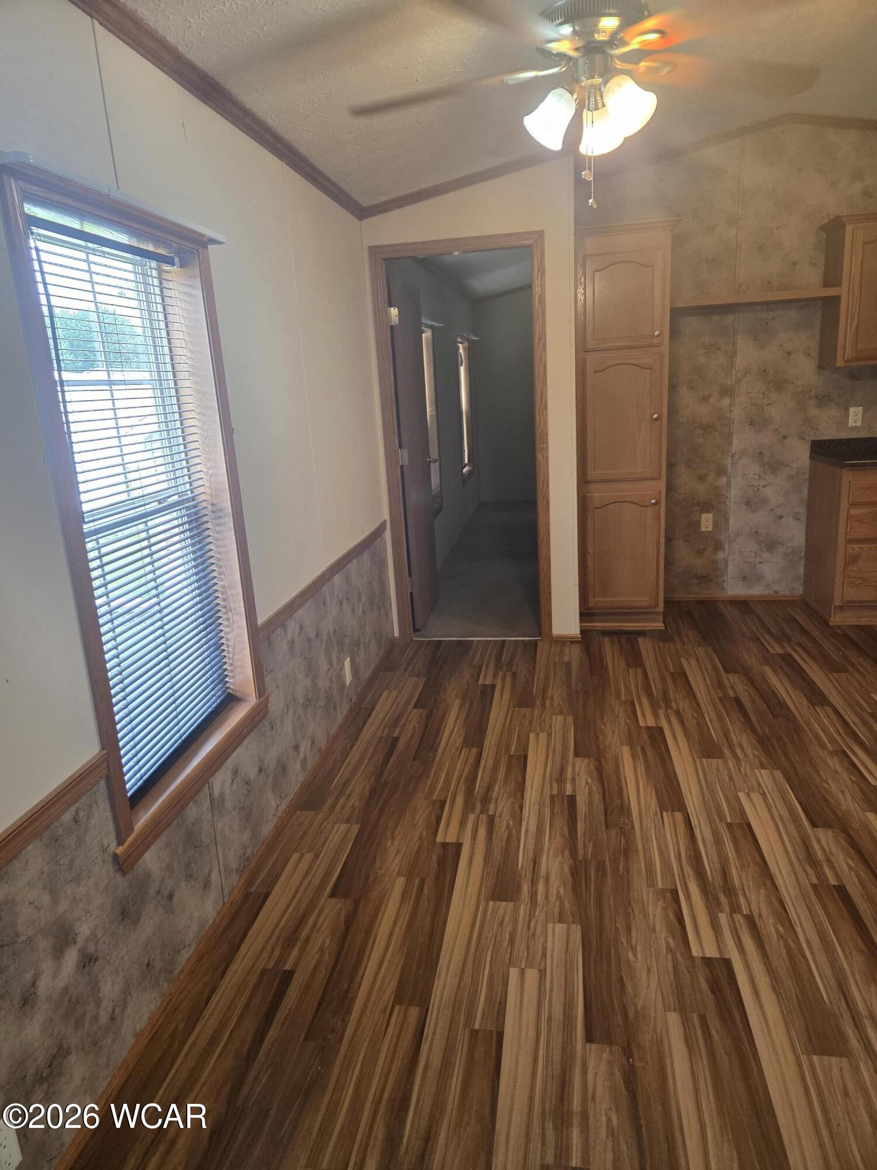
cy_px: 585
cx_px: 438
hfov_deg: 58.9
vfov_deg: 73.9
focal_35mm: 23
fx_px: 777
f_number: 1.8
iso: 160
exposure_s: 1/120
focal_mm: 5.4
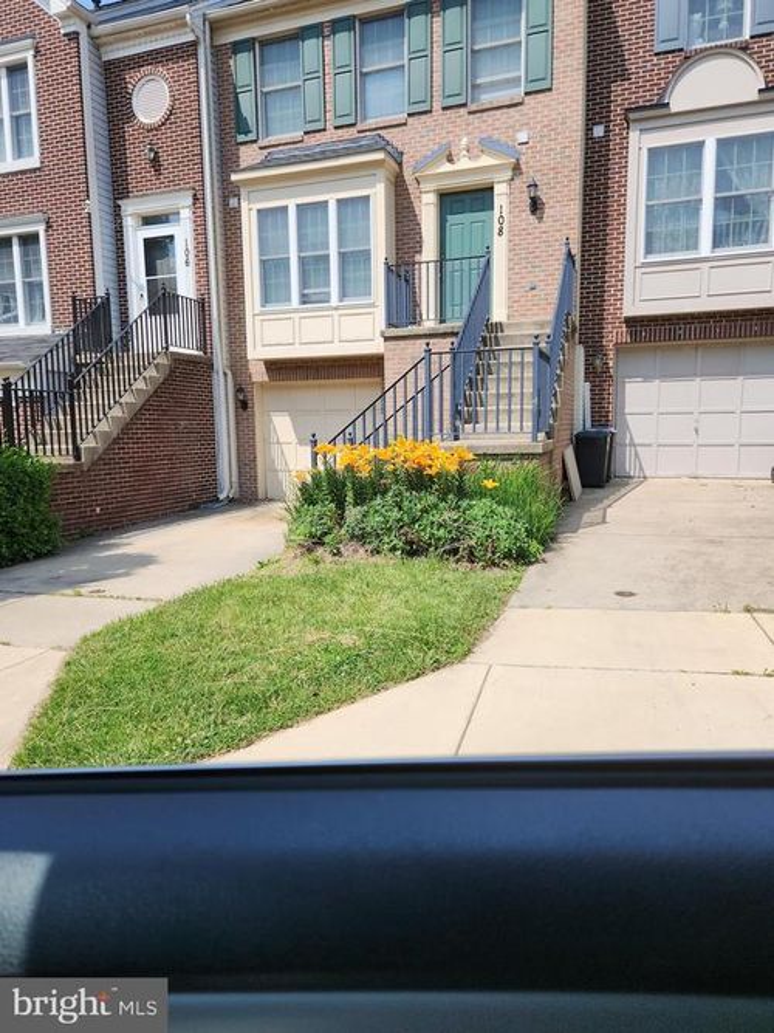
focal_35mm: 23
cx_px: 387
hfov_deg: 58.9
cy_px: 516
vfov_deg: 73.9
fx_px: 686
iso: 20
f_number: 1.8
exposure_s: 1/1369
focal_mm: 5.4
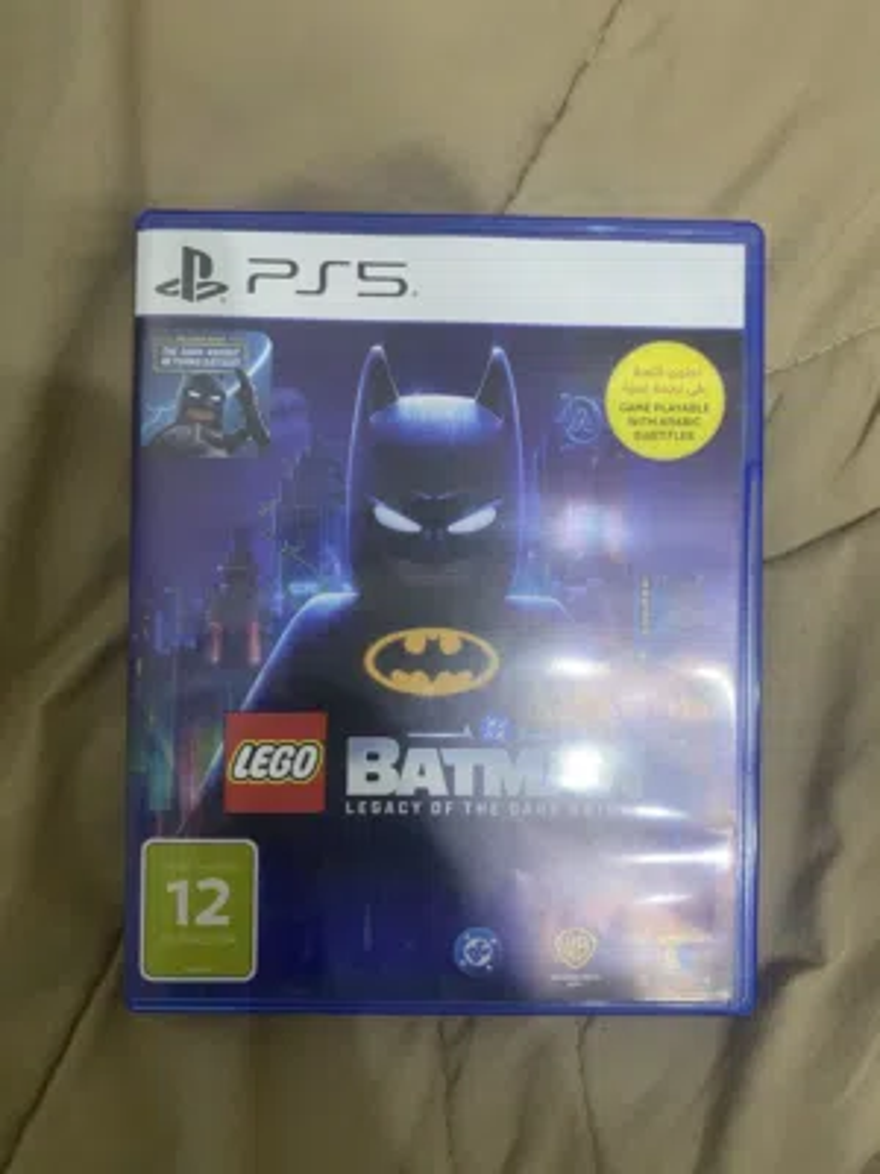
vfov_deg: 67.3
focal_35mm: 26
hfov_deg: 53.1
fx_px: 881
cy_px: 587
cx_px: 440
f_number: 1.8
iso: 250
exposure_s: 1/50
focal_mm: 4.25
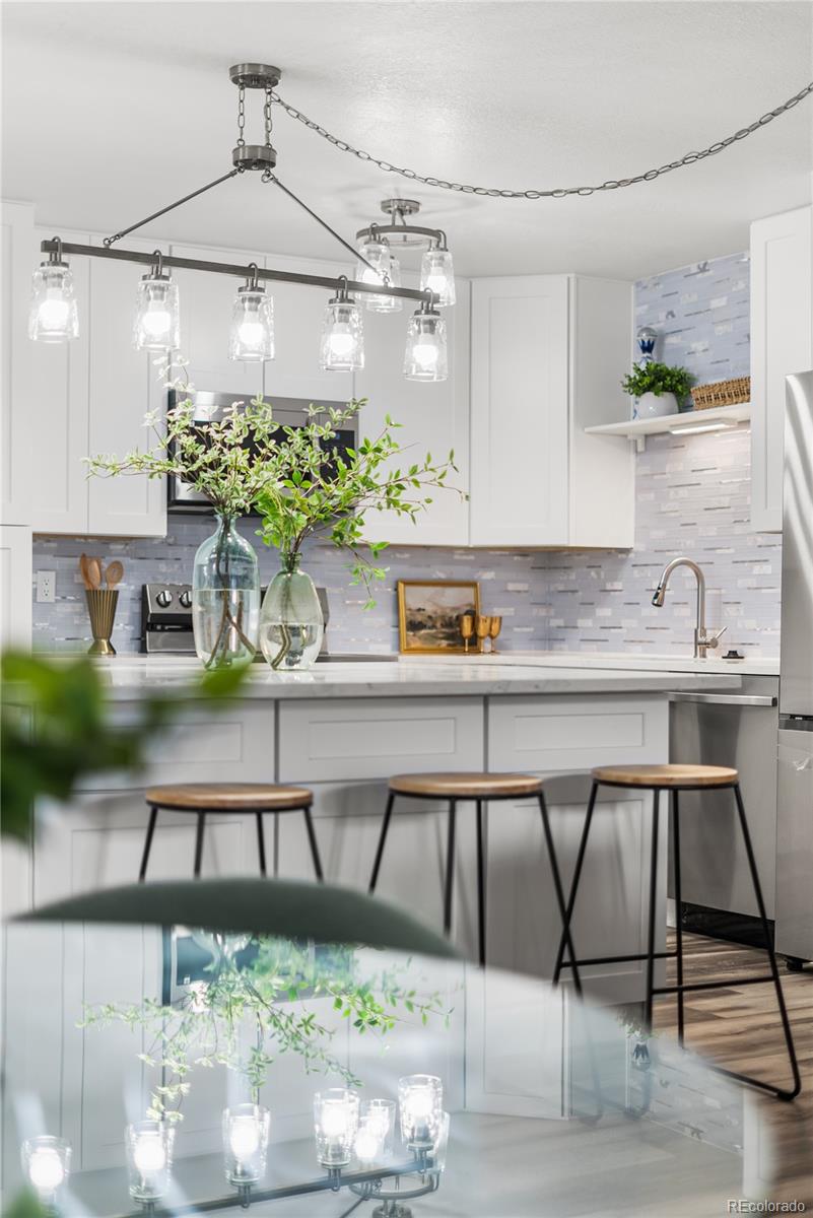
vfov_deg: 39.6
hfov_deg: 27.0
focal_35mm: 50
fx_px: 1692
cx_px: 406
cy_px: 609
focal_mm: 50
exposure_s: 1/60
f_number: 1.8
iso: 200
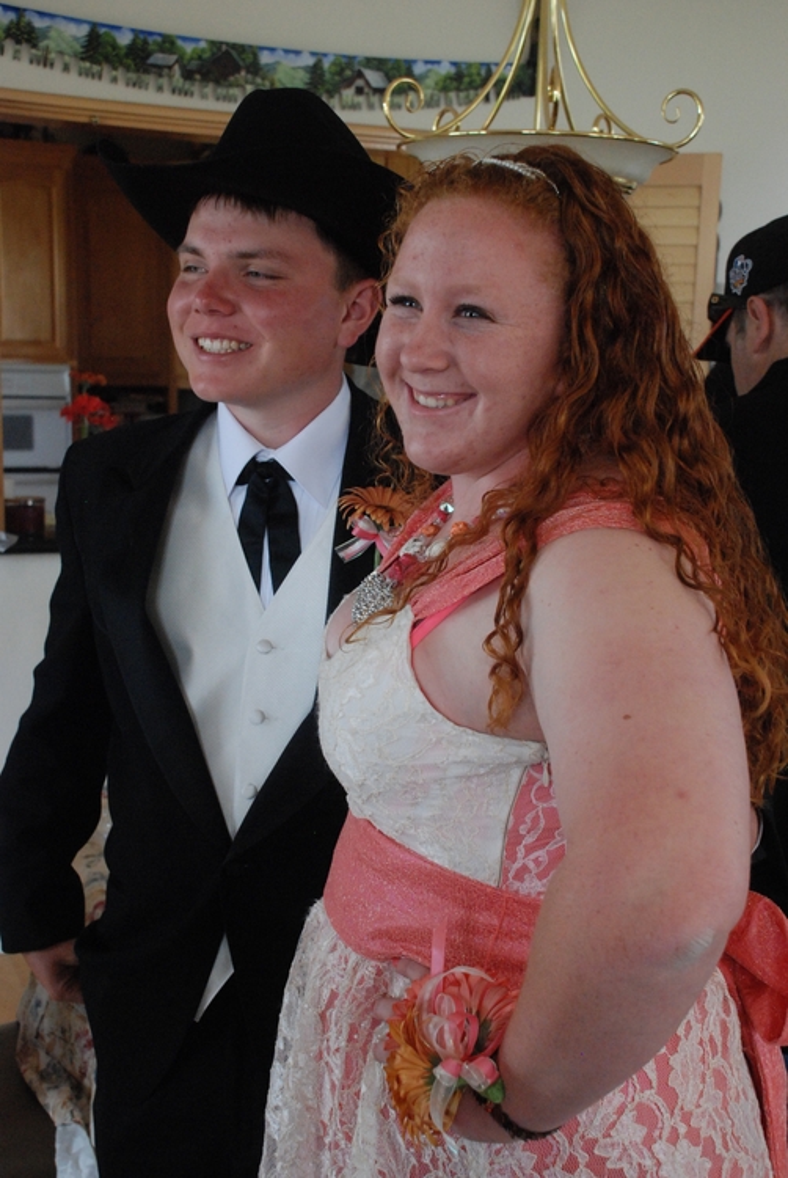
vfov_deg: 41.1
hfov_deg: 28.1
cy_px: 589
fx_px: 1572
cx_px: 394
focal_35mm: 48
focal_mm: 32
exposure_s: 1/125
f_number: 5.6
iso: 1600
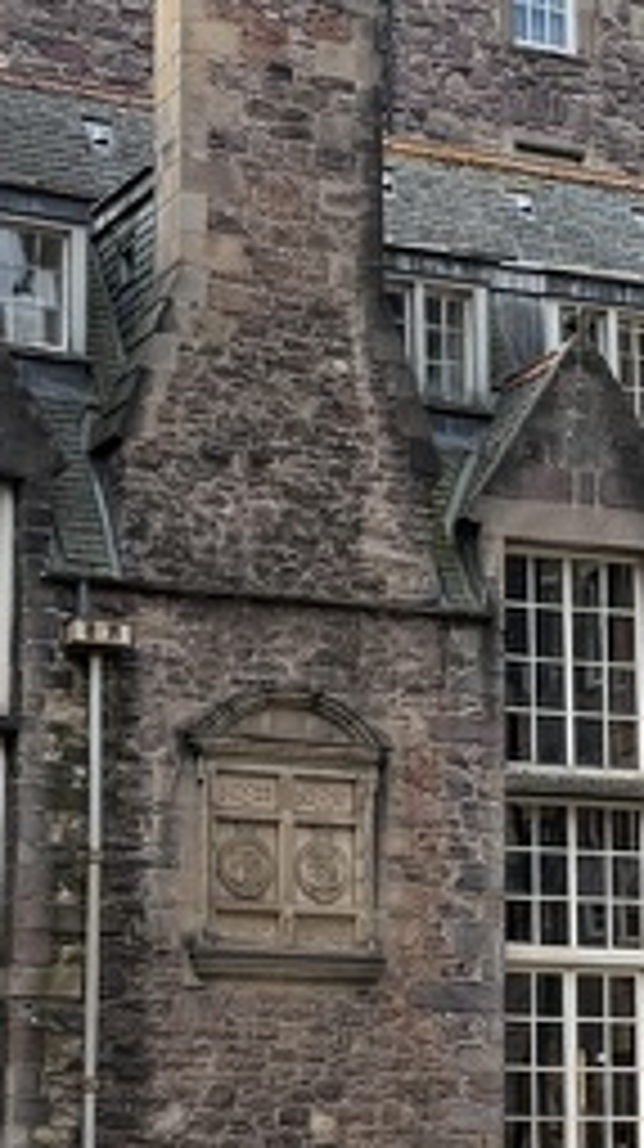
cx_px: 437
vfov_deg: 20.4
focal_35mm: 105
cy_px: 675
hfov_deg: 11.5
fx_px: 3195
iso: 100
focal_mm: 6.76
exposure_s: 1/2000
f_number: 1.78
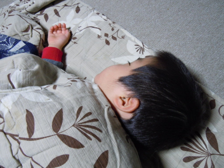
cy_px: 84
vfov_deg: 46.8
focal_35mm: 30
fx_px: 194
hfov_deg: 60.0
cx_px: 112
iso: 400
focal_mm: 5.4
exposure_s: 1/15
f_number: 3.5
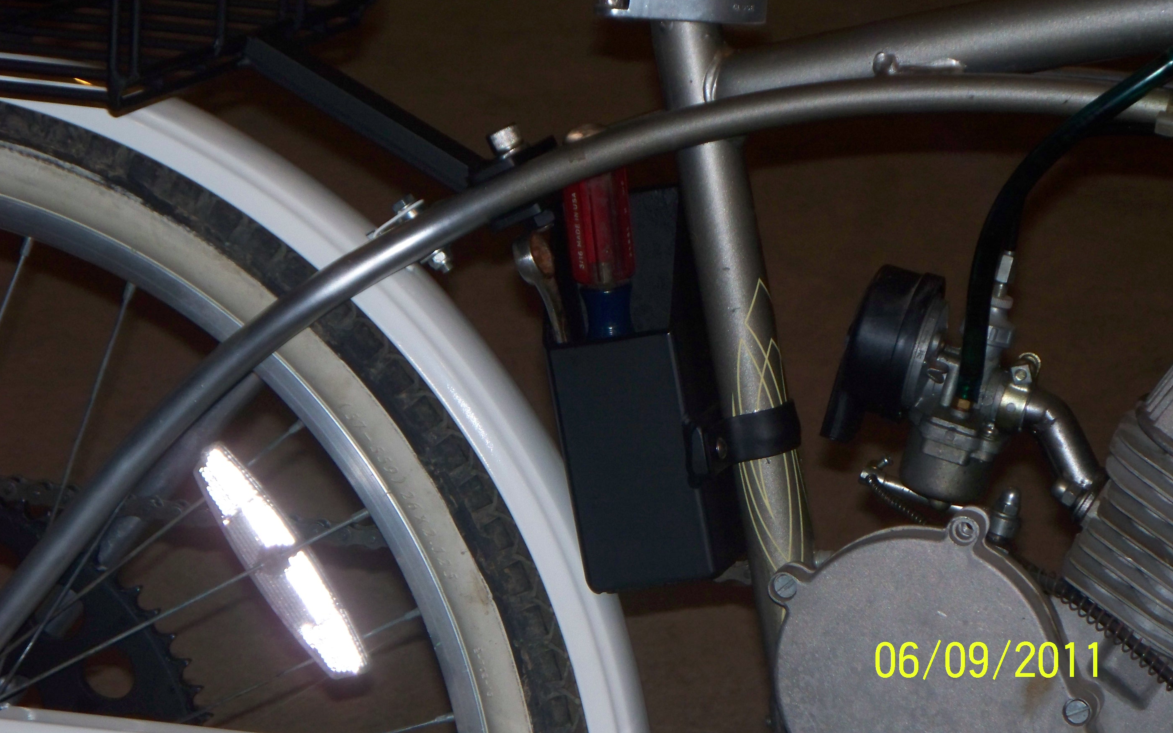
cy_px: 330
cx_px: 584
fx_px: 4667
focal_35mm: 146
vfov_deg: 9.0
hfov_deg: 14.3
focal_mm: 28.83
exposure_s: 1/60
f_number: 4.4
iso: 200
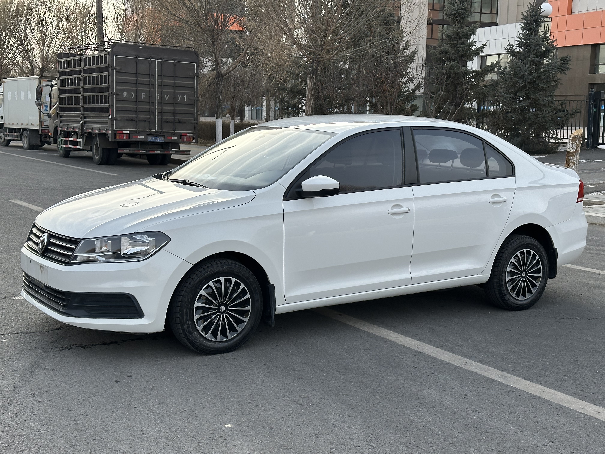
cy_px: 227
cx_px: 302
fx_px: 839
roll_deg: -1.1
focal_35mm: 48
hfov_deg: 39.7
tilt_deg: -7.6
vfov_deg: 30.3
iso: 64
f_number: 1.78
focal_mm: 6.86
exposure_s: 1/2890
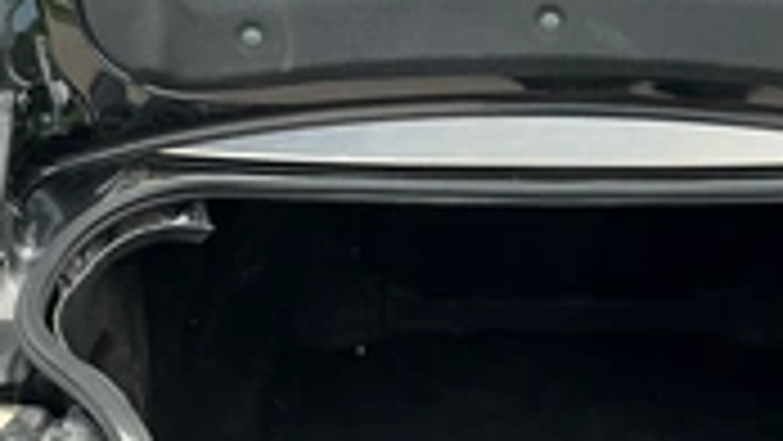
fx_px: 1454
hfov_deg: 29.6
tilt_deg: -17.7
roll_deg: +0.1
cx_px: 594
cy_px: 112
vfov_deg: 17.2
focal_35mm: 70
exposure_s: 1/287
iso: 25
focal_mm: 3
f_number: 1.8
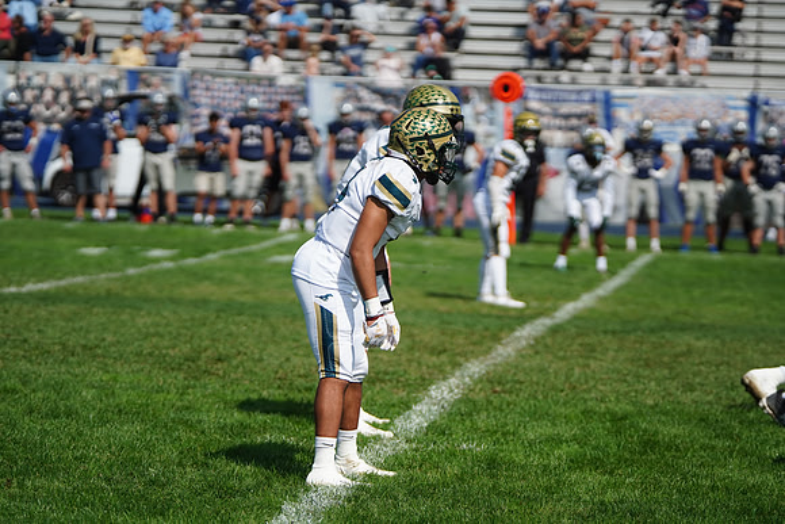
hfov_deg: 11.1
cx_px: 392
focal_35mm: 186
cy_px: 262
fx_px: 4057
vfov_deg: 7.4
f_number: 2.8
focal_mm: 186
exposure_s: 1/8000
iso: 400
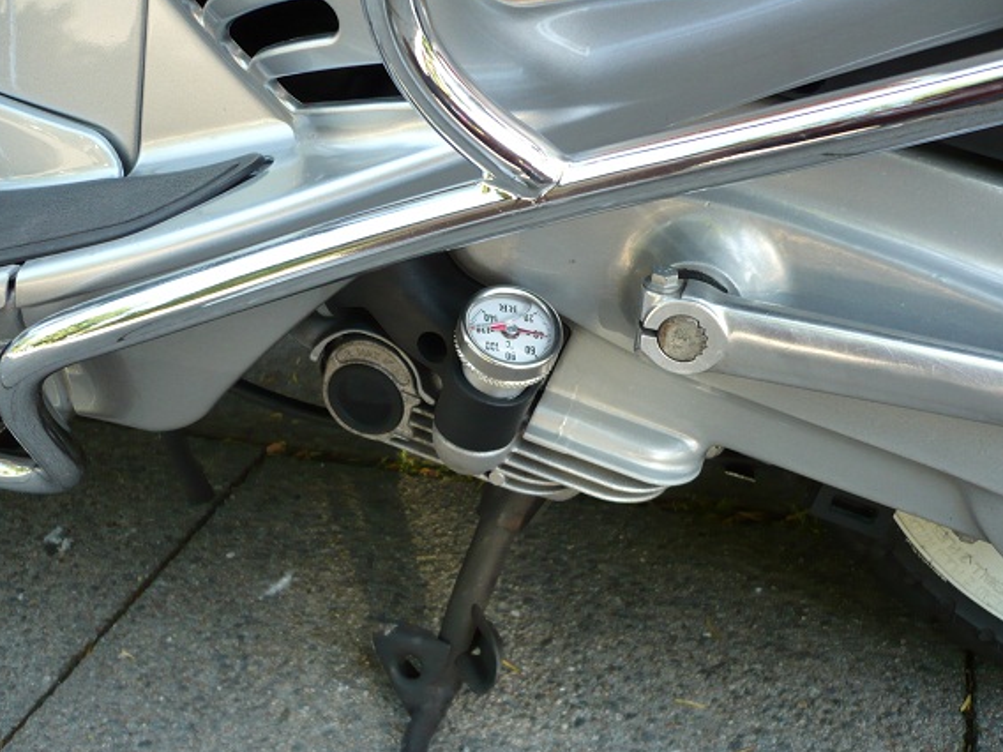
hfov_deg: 50.1
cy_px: 374
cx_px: 489
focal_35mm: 37
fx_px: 1072
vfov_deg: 38.7
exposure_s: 1/60
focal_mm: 5.8
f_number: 2.8
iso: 100
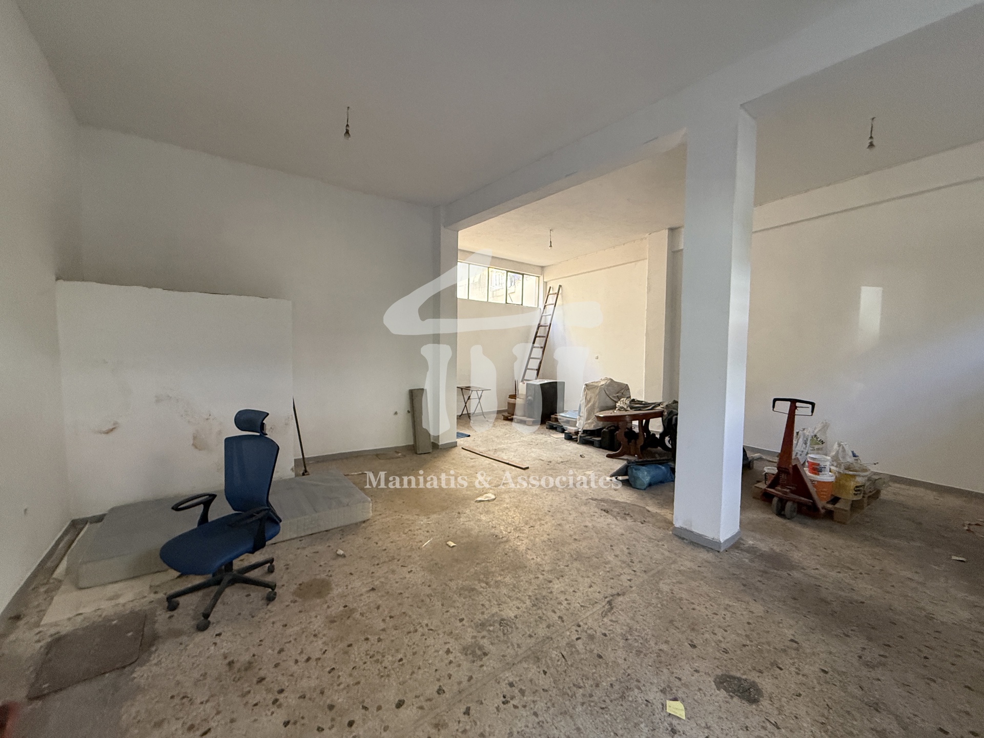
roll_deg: -0.9
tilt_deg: -3.1
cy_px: 369
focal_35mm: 14
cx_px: 492
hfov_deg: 102.1
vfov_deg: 85.7
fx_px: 398
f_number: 2.2
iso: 320
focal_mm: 2.22
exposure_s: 1/67
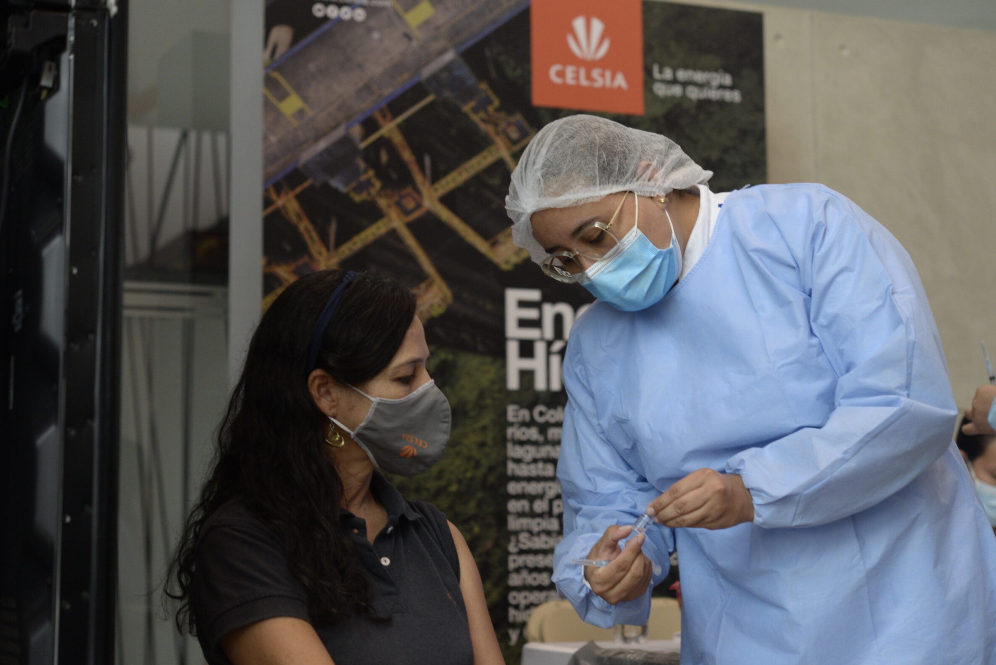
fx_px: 1799
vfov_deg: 20.9
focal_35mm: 65
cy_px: 348
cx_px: 512
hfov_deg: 30.9
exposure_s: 1/160
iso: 1100
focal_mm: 60
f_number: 4
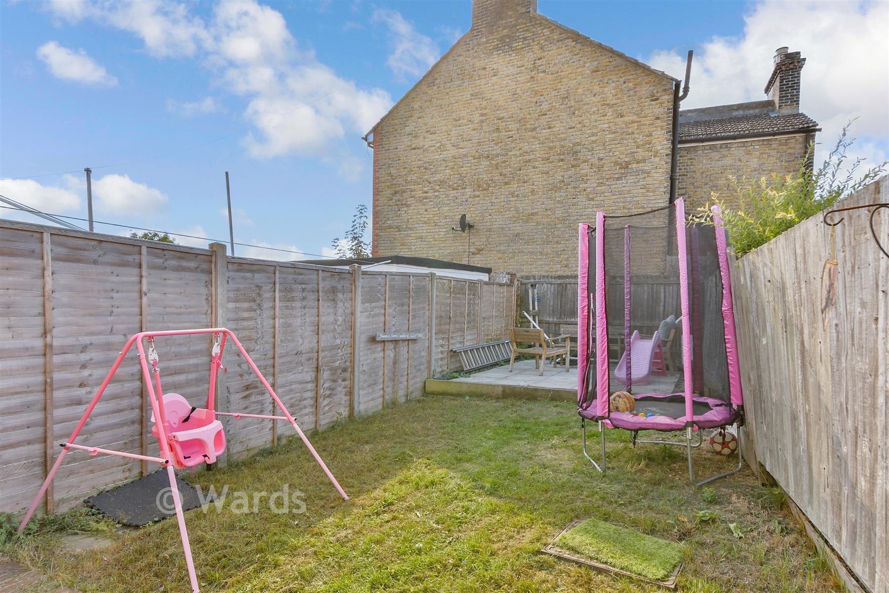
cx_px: 444
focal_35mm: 15
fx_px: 370
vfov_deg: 77.3
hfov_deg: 100.4
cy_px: 296
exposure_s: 1/80
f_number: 8
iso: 250
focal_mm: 10
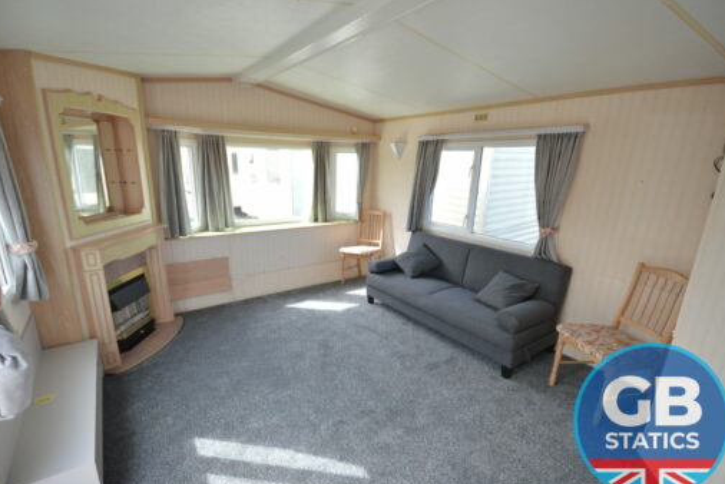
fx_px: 322
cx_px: 354
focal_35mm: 16
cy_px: 255
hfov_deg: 96.7
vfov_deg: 73.8
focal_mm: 10
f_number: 5.6
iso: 280
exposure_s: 1/125
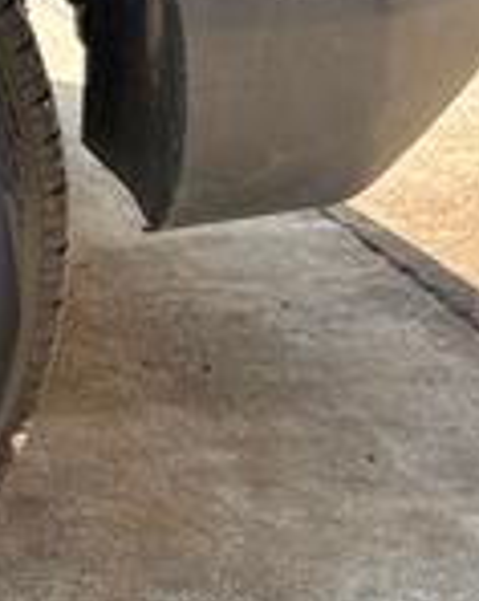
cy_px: 37
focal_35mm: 110
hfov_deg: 12.4
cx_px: -471
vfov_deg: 17.2
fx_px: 1953
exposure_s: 1/920
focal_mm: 5.96
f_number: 1.6
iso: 64
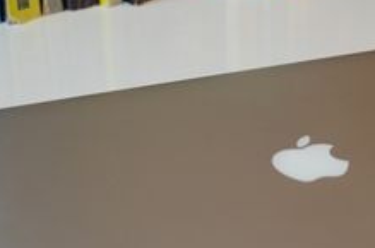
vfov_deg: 10.0
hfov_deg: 14.9
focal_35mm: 137
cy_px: 156
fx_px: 1424
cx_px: 315
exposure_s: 1/200
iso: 400
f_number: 2.8
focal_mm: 40
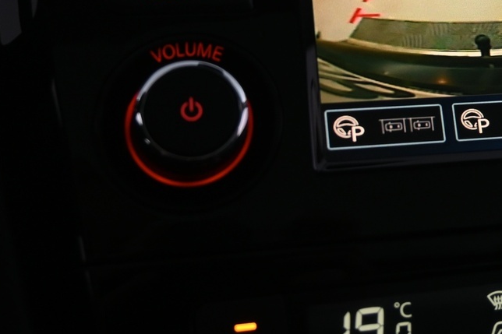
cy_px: 28
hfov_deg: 26.3
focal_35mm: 74
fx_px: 1026
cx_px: 483
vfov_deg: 18.2
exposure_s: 1/30
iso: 500
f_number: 3.8
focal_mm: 19.5
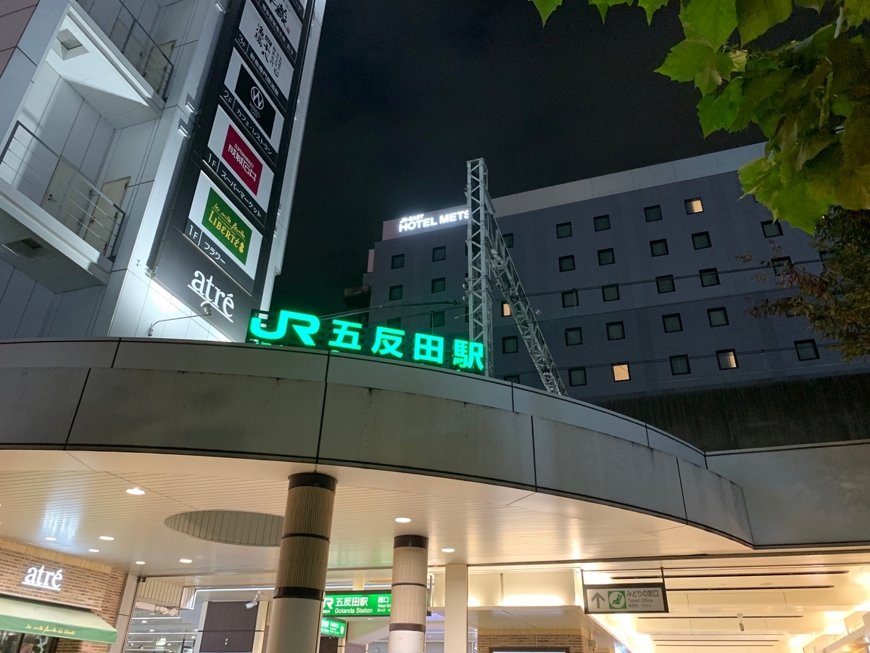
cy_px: 326
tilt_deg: +29.0
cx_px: 435
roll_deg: -1.3
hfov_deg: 67.3
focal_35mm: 26
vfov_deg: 53.1
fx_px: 653
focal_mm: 4.25
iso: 400
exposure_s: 1/33
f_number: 1.8
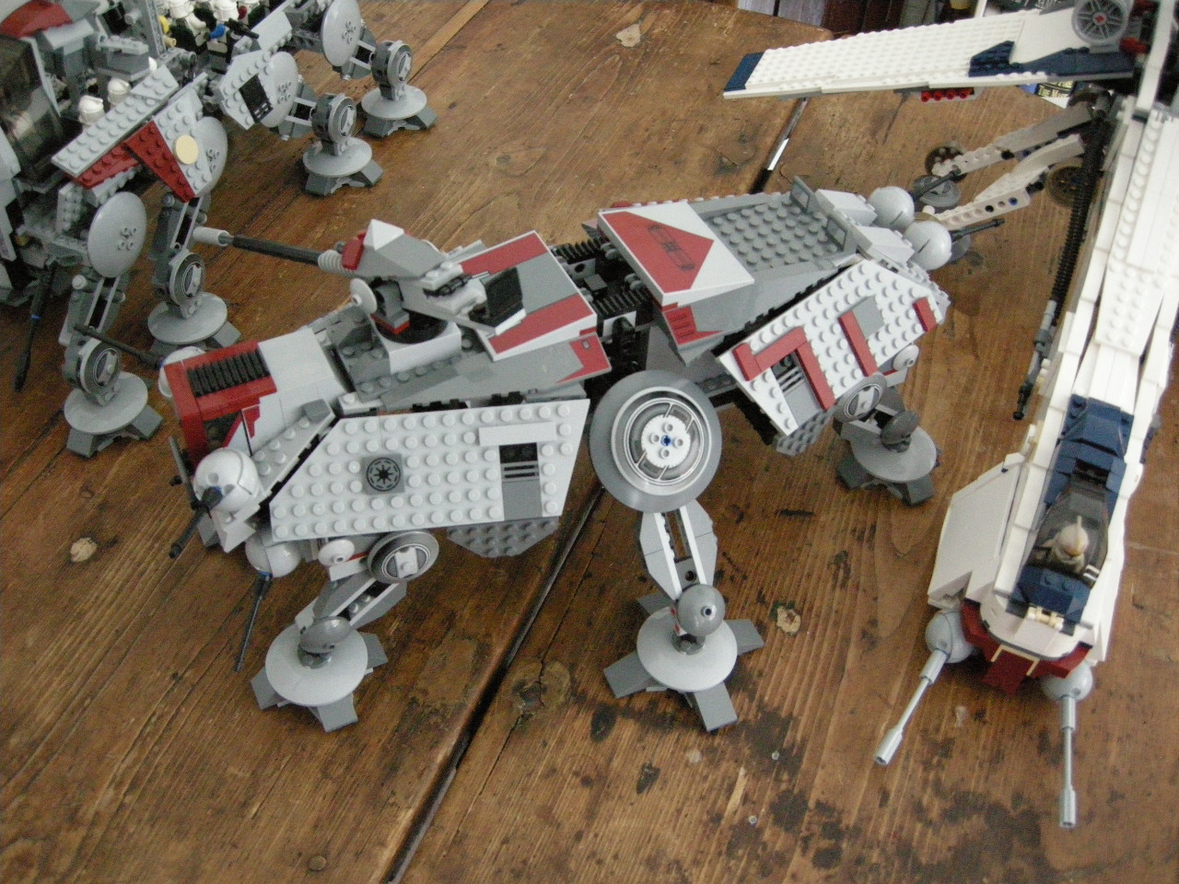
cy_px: 442
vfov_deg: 39.7
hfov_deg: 51.4
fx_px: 1226
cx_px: 590
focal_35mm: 36
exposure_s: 1/30
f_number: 2.7
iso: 800
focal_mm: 7.5
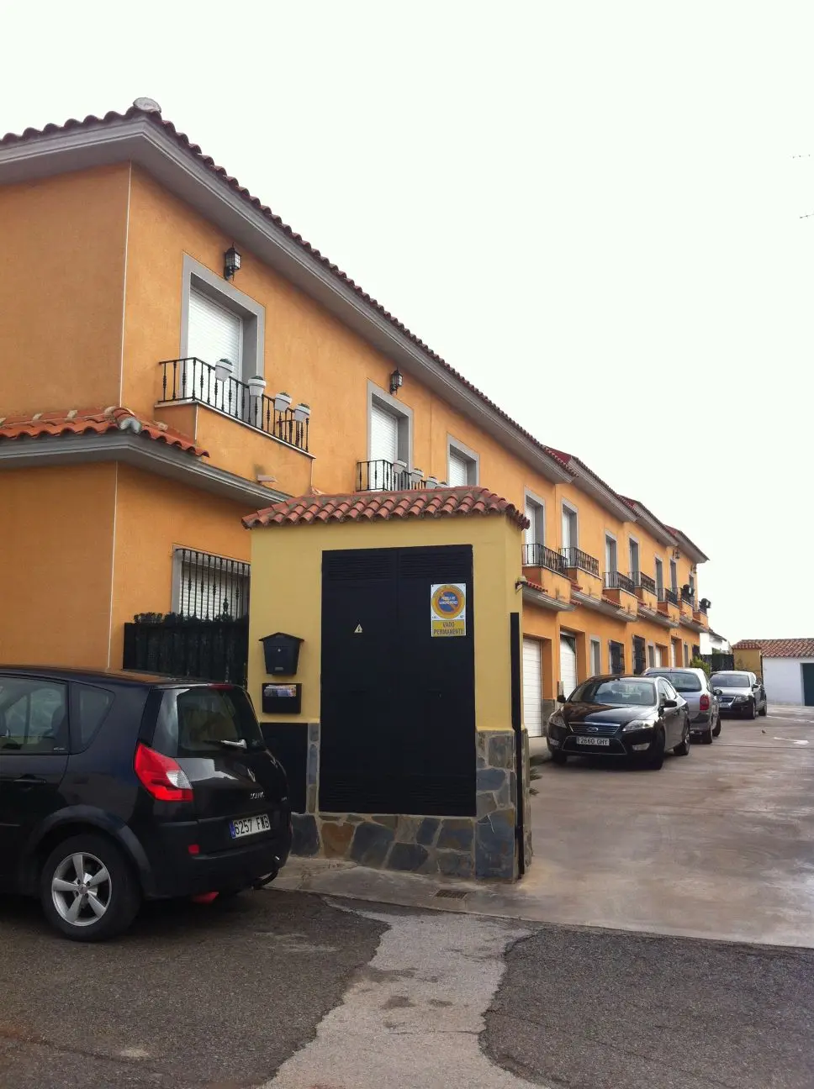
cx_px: 407
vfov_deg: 52.7
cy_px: 544
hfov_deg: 40.6
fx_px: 1100
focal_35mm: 35
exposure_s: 1/408
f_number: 2.8
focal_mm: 3.85
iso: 80
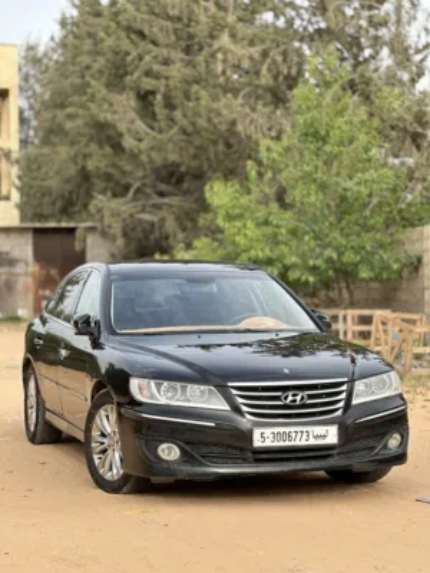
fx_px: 1275
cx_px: 215
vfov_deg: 25.3
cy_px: 286
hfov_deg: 19.1
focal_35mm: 77
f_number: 2.8
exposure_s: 1/121
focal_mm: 9
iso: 25
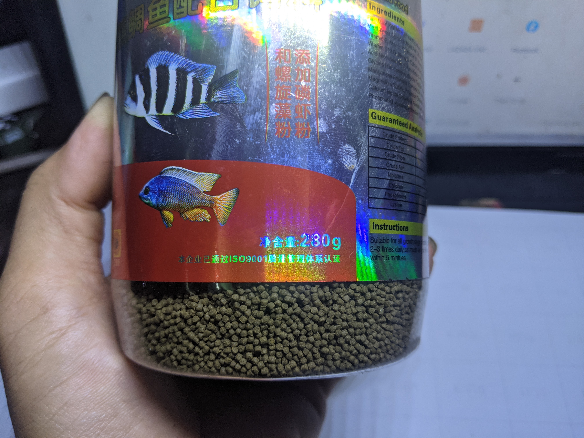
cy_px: 219
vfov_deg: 51.4
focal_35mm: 27
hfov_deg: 65.3
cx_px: 292
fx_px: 456
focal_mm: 4.44
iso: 93
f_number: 1.8
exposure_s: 1/120
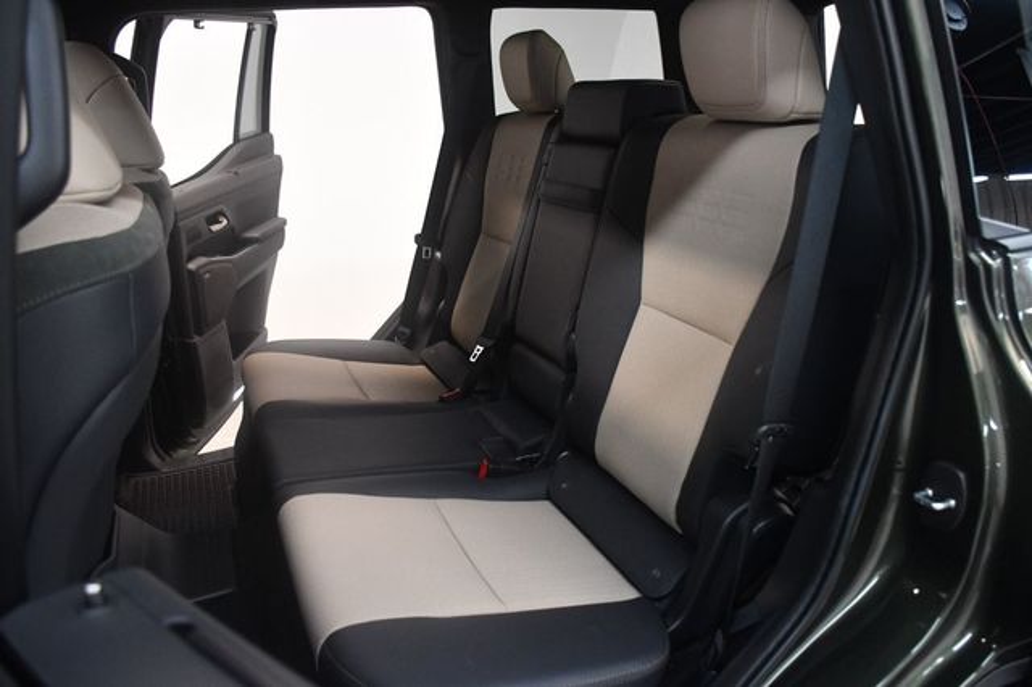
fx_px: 774
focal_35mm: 27
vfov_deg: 47.9
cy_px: 344
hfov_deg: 67.4
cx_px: 516
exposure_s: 1/80
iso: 3200
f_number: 3.5
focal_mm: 18
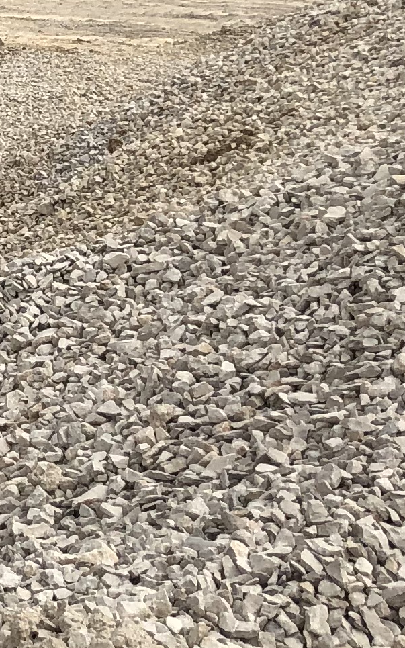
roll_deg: +0.0
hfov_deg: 9.5
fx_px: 2190
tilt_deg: -4.8
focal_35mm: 124
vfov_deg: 16.4
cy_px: -30
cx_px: -542
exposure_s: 1/4367
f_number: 1.8
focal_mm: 3.99
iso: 25
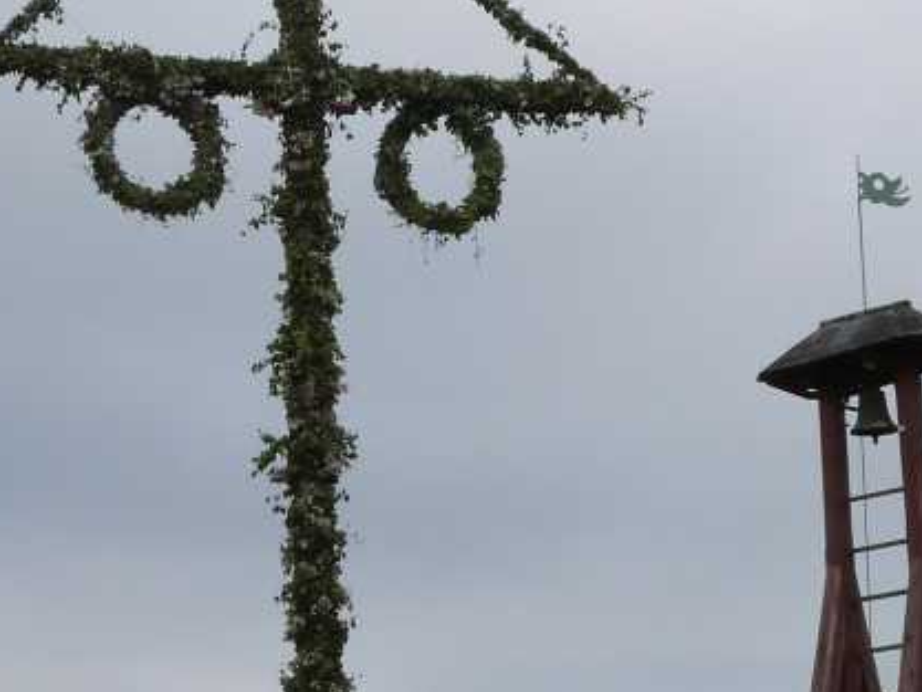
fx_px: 3064
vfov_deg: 12.9
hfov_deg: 17.1
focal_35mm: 115
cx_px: 371
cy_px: 261
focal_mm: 7.1
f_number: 5.6
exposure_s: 1/500
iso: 160
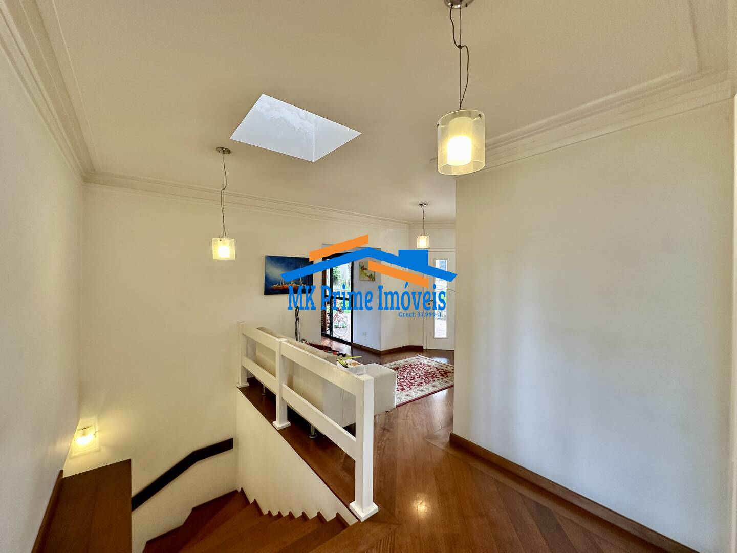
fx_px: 298
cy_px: 276
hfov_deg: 102.1
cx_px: 368
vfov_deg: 85.7
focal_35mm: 14
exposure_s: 1/60
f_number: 2.2
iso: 200
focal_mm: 2.22
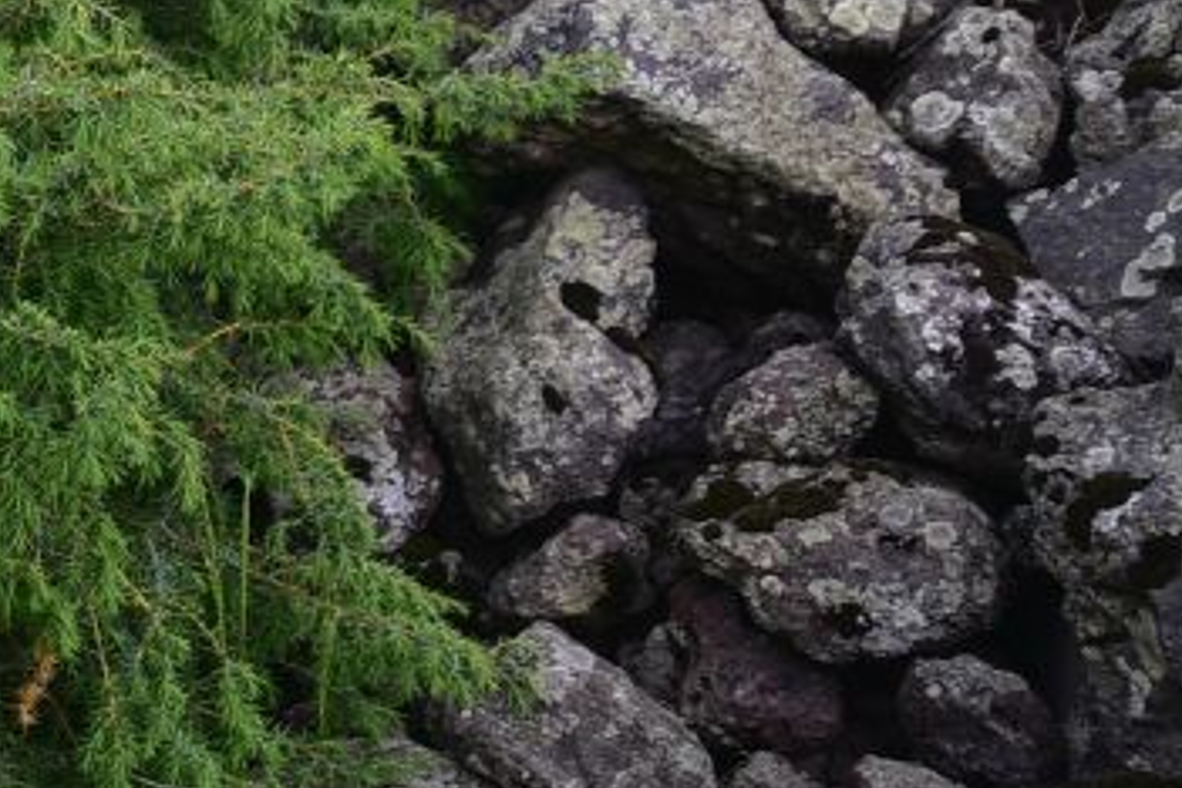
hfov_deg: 10.5
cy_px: -436
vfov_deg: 7.3
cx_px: -859
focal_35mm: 185
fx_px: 6074
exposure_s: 1/160
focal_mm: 50
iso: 250
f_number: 5.6
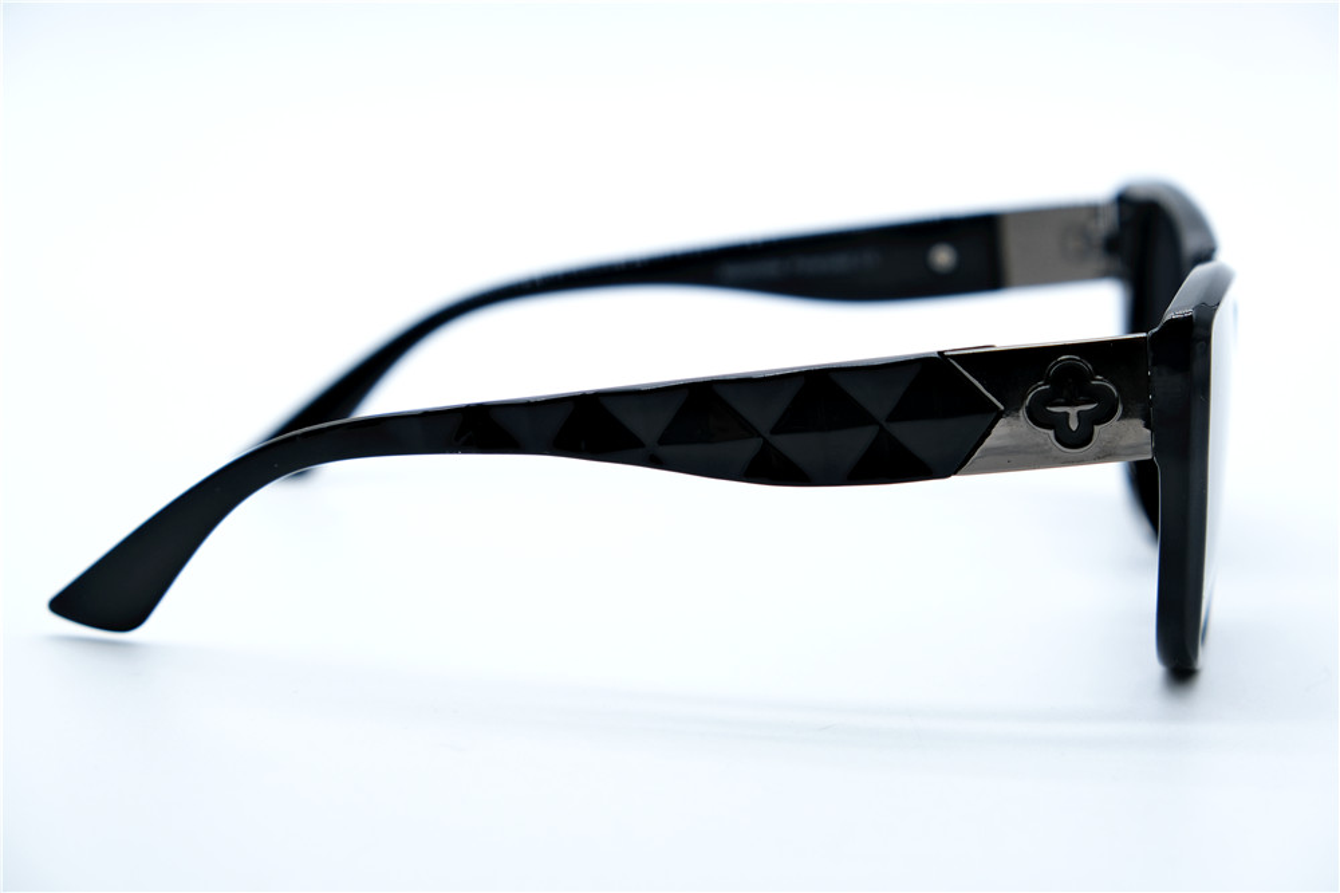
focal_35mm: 83
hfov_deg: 24.5
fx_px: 3088
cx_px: 670
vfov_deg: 16.4
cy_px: 446
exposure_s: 1/300
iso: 320
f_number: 5.6
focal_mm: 55
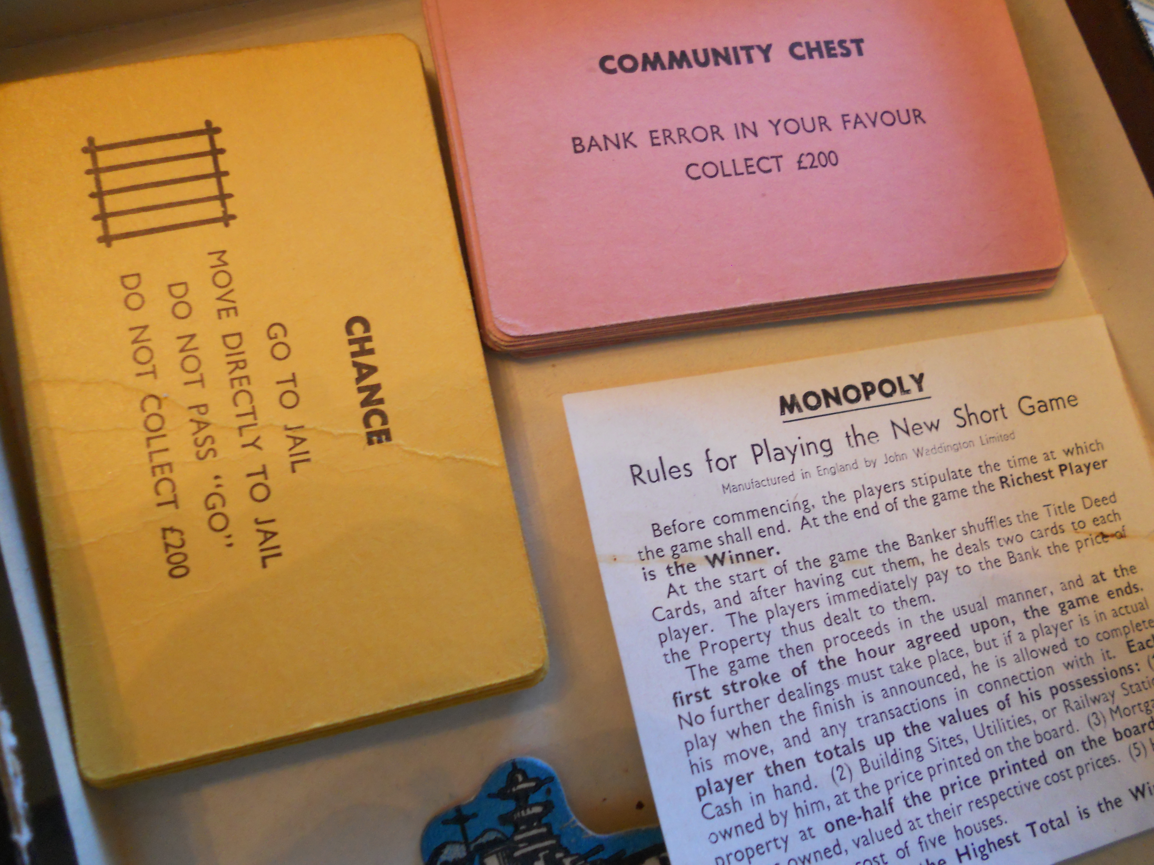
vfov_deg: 44.2
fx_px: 1067
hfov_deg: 56.8
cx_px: 577
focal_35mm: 32
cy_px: 432
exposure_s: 1/30
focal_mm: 5.8
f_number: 3.5
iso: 250
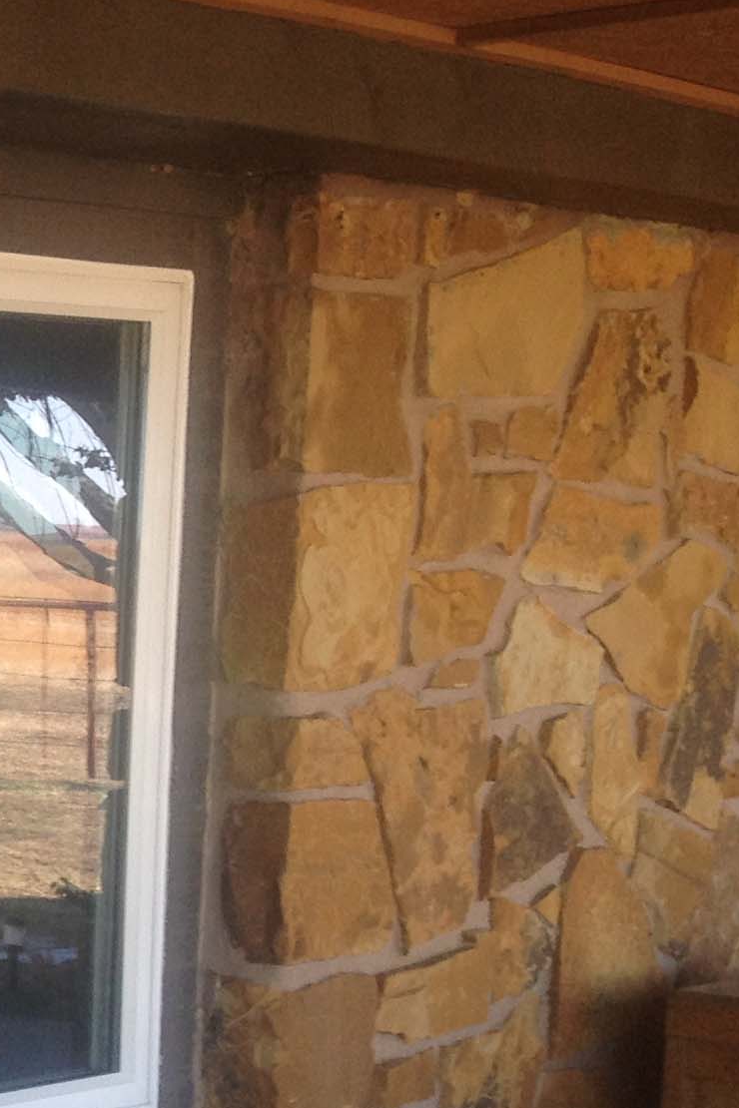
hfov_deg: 11.5
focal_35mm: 107
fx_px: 3294
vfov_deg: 18.9
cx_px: -743
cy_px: 867
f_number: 2.4
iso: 50
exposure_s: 1/121
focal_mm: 4.28
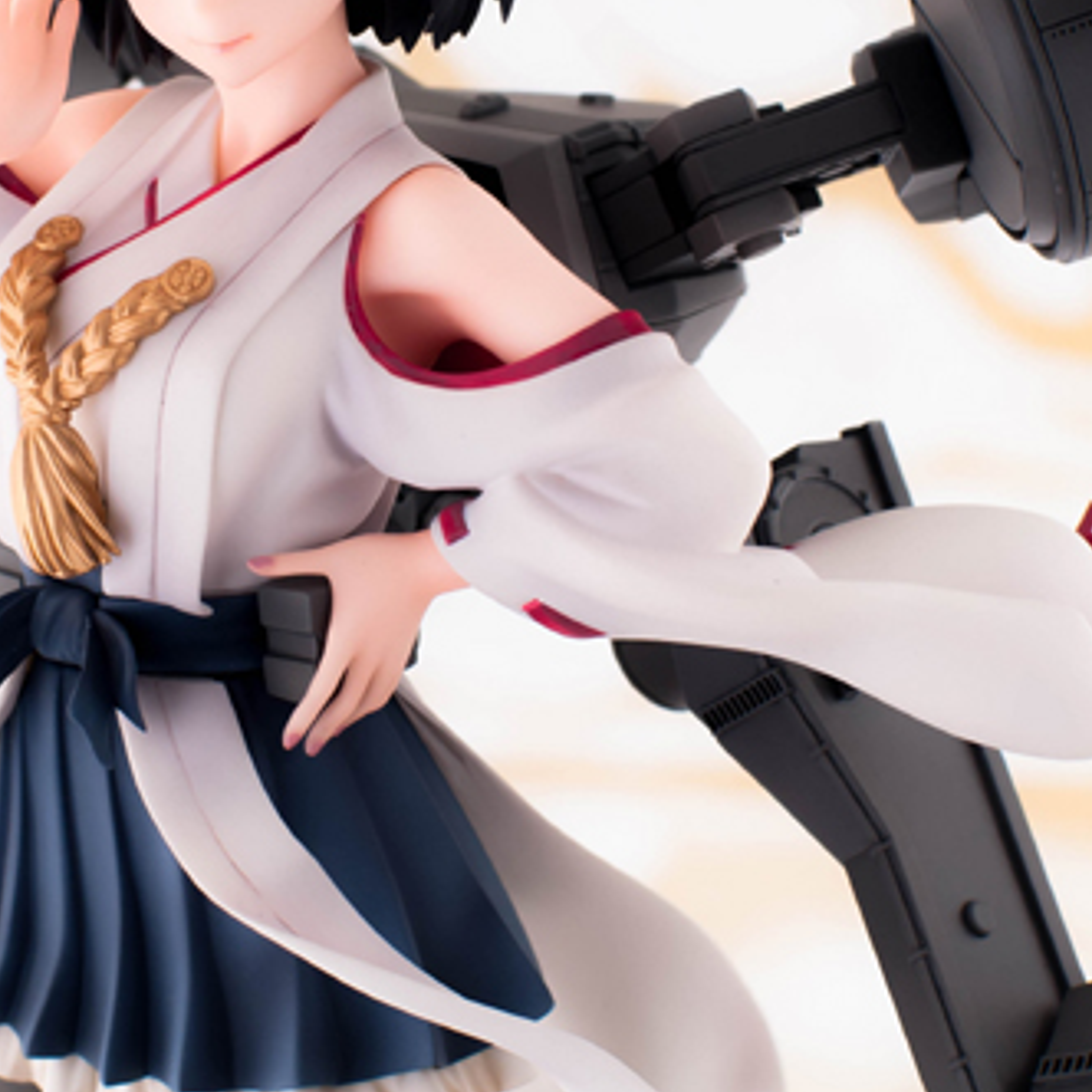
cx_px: 345
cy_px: 288
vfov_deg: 11.2
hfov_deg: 11.2
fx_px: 5566
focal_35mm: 156
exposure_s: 1/125
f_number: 16
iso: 200
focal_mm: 55
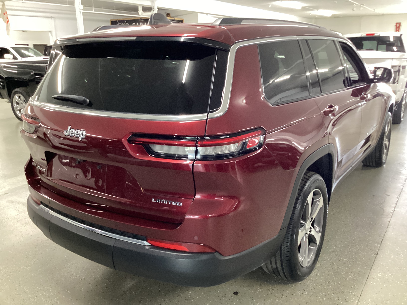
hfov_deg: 58.4
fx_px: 364
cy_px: 152
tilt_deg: -16.5
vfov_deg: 45.4
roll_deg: +0.9
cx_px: 204
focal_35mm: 31
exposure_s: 1/30
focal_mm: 3.3
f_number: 2.4
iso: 400
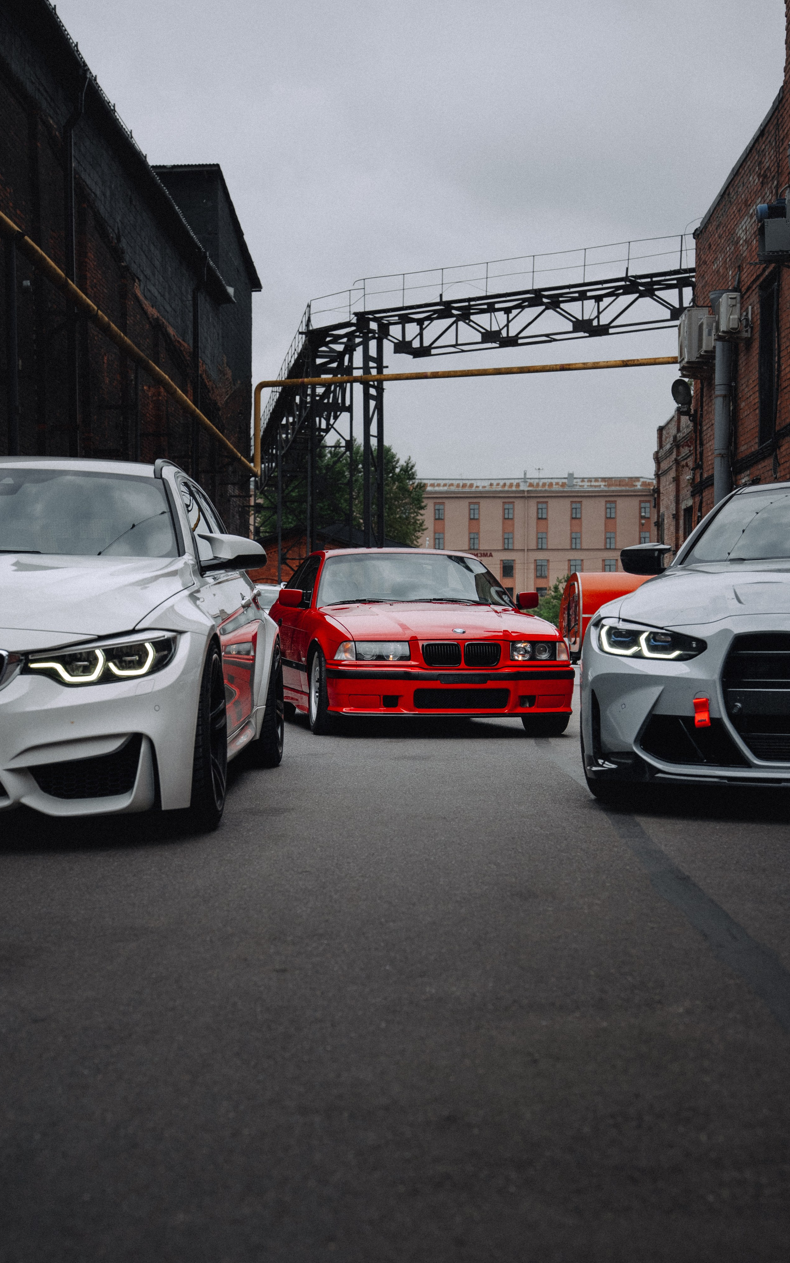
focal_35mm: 55
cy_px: 643
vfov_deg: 36.9
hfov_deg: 23.6
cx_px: 392
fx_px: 1895
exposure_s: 1/800
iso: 200
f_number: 4.5
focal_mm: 53
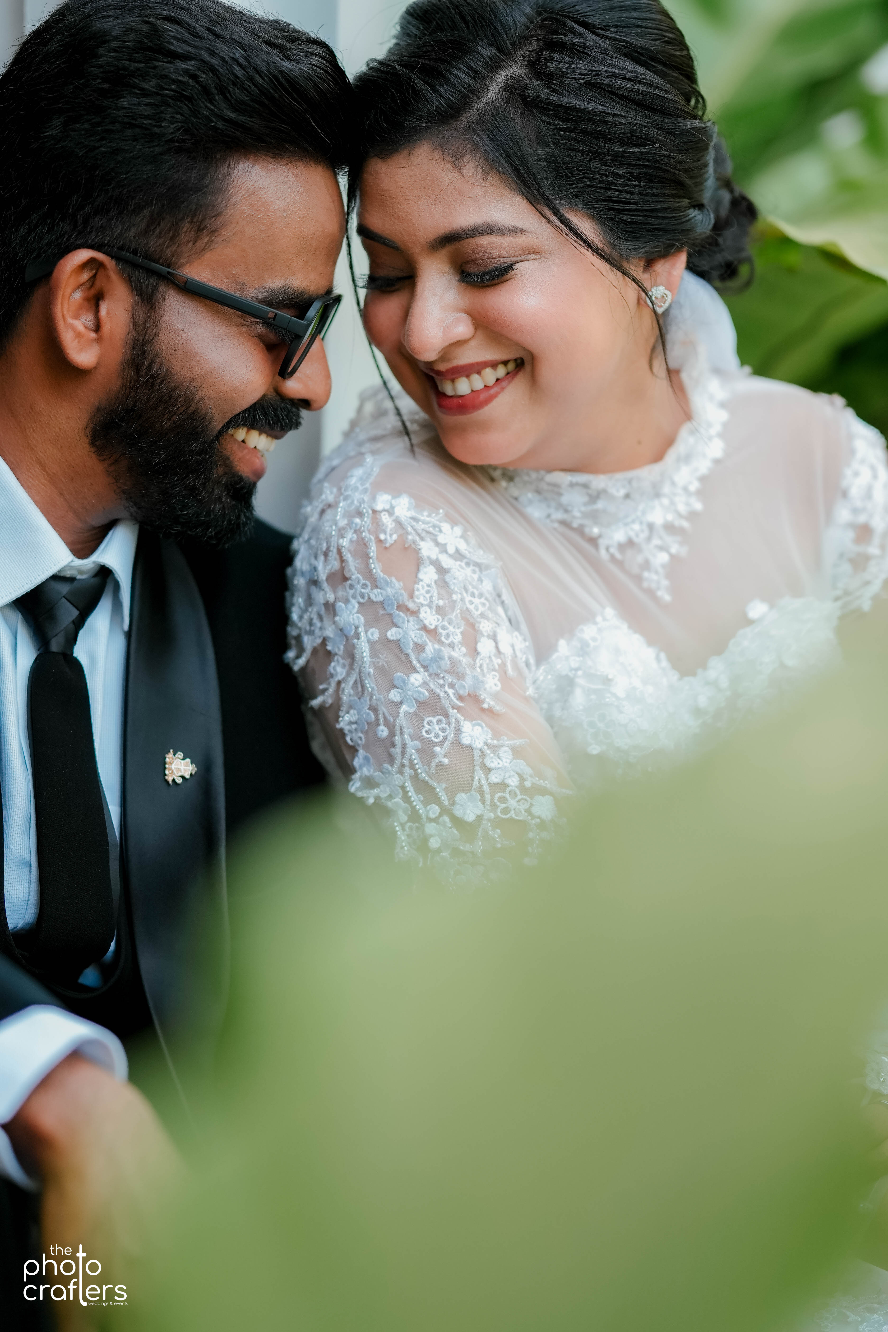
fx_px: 4699
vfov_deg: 16.1
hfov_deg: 10.8
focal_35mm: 127
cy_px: 666
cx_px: 444
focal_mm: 85
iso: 500
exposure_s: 1/1250
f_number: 1.4
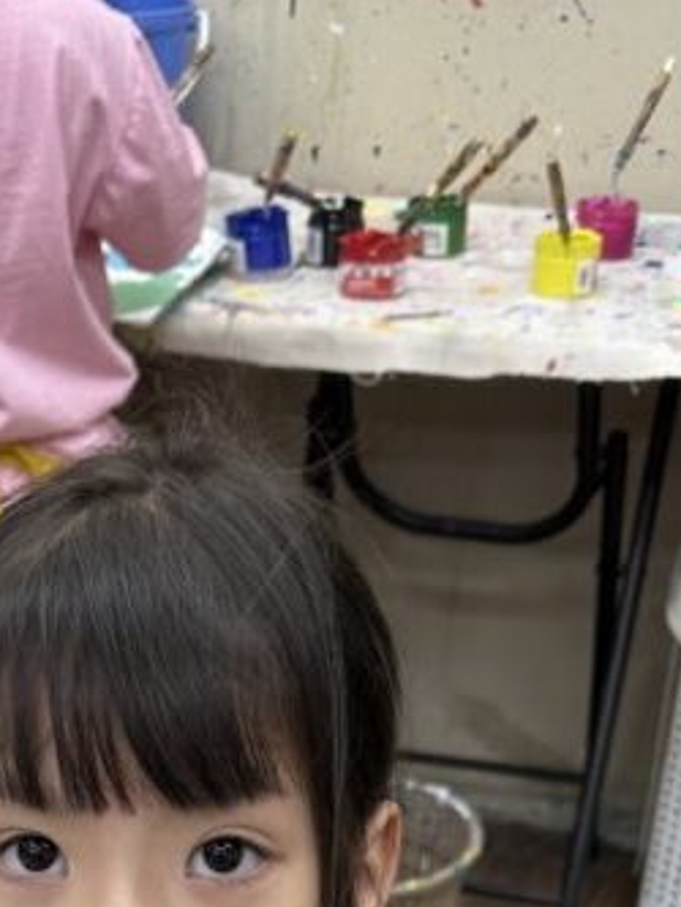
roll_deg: -1.5
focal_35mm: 72
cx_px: 169
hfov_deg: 20.3
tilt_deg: -40.6
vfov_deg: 22.5
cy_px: 1337
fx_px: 1887
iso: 80
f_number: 1.78
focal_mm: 6.86
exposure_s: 1/100
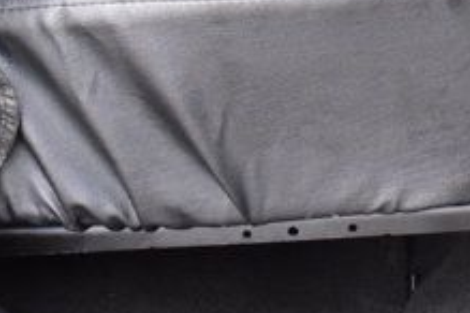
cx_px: 545
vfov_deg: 10.1
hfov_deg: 15.7
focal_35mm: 126
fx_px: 1645
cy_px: -296
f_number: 6.3
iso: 1600
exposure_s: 1/15
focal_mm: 18
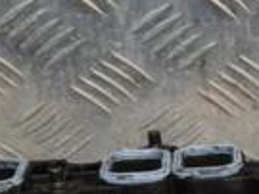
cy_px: 227
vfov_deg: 7.7
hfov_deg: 10.0
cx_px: 395
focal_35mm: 192
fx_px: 1435
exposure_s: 1/200
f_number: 5
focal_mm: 30
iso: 800
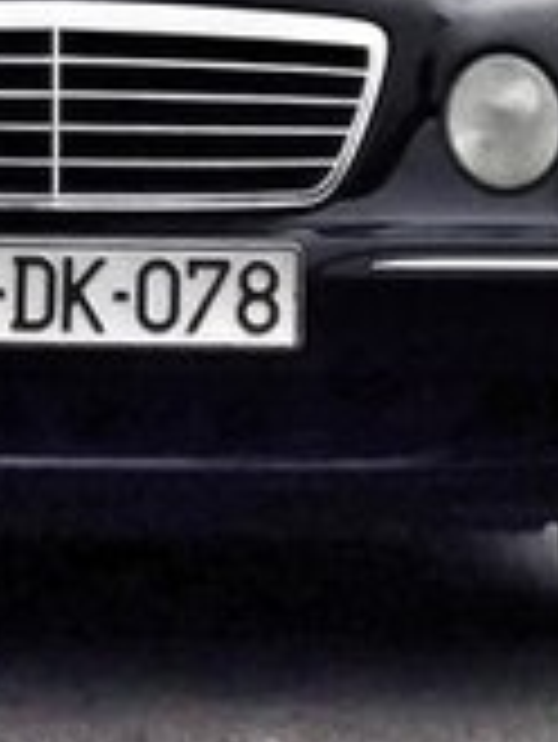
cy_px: -103
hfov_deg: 15.6
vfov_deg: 20.0
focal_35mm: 93
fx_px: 1996
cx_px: 14
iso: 40
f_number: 2.2
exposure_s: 1/579
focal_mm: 3.3
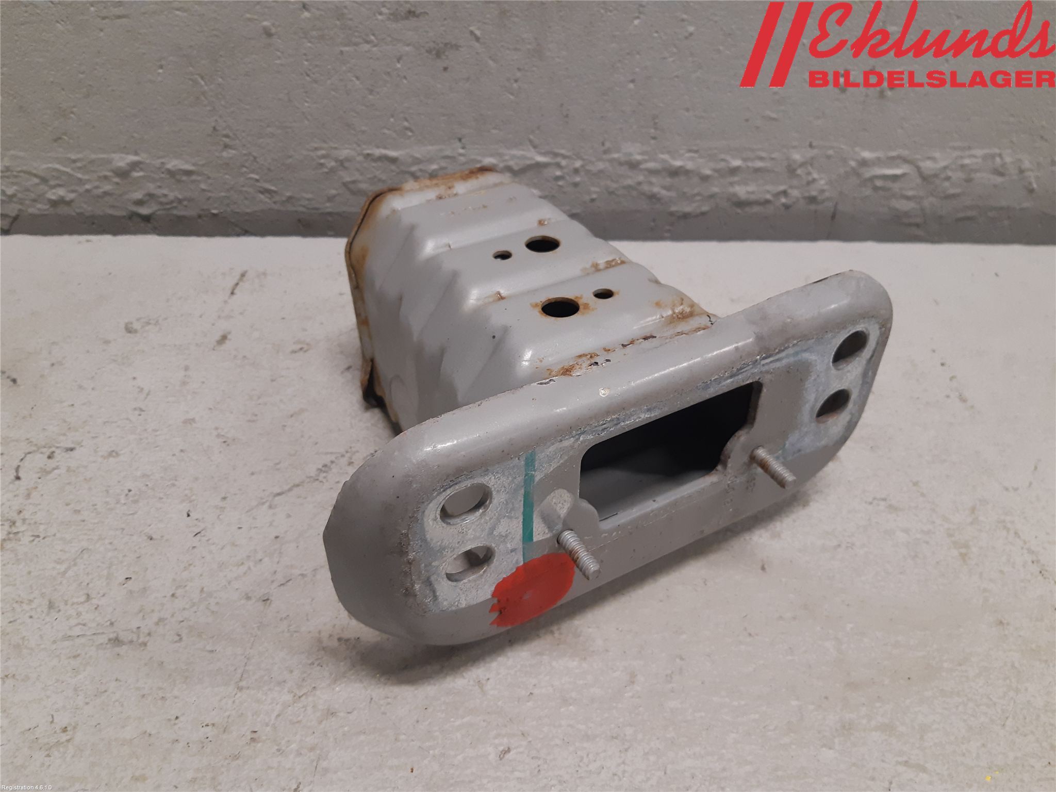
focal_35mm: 26
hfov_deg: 67.3
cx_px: 528
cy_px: 396
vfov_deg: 53.1
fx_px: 793
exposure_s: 1/50
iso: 160
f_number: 1.7
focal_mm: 3.93
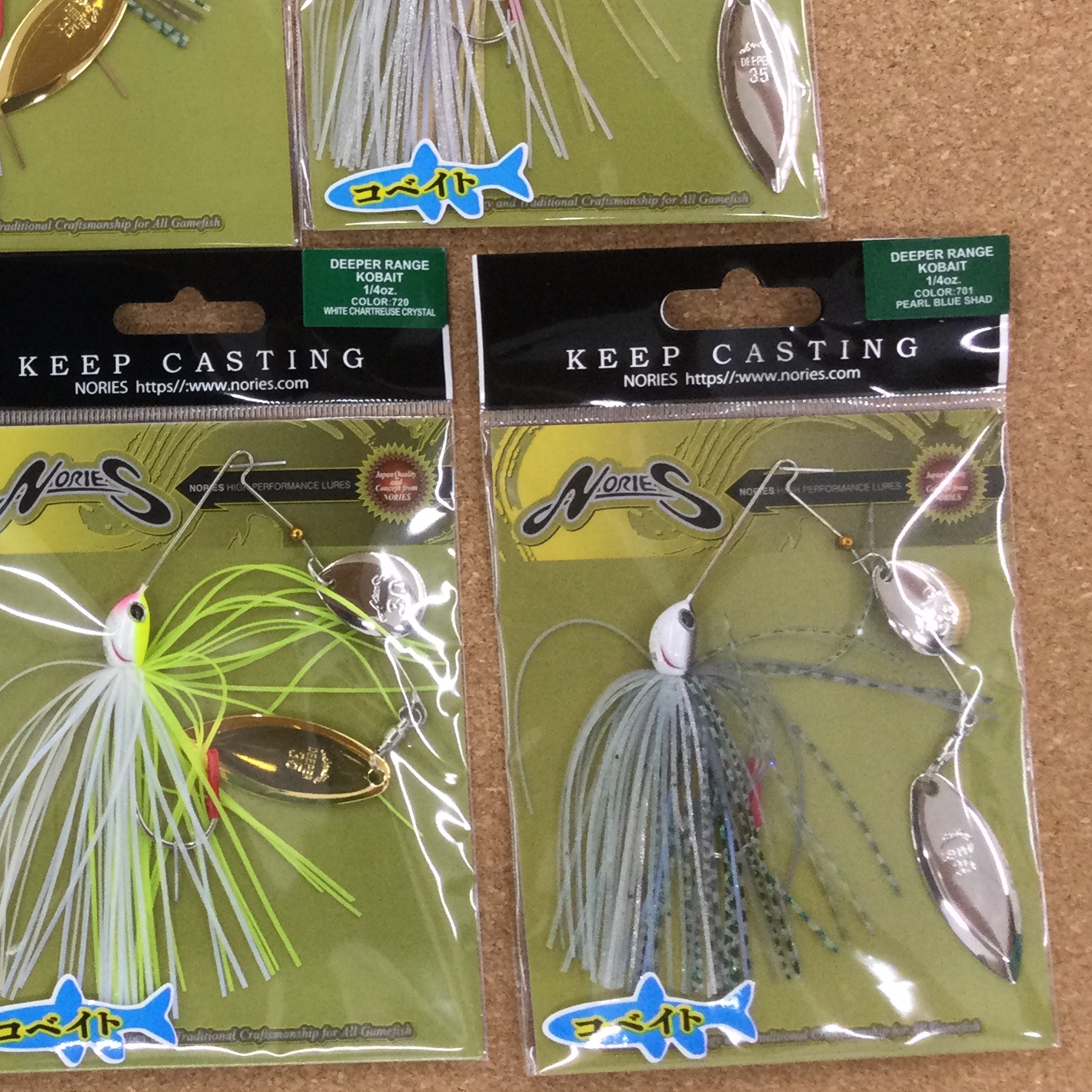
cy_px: 255
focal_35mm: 63
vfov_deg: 26.9
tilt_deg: -85.1
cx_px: -76
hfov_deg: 25.5
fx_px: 2248
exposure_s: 1/30
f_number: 2.4
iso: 64
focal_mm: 3.3
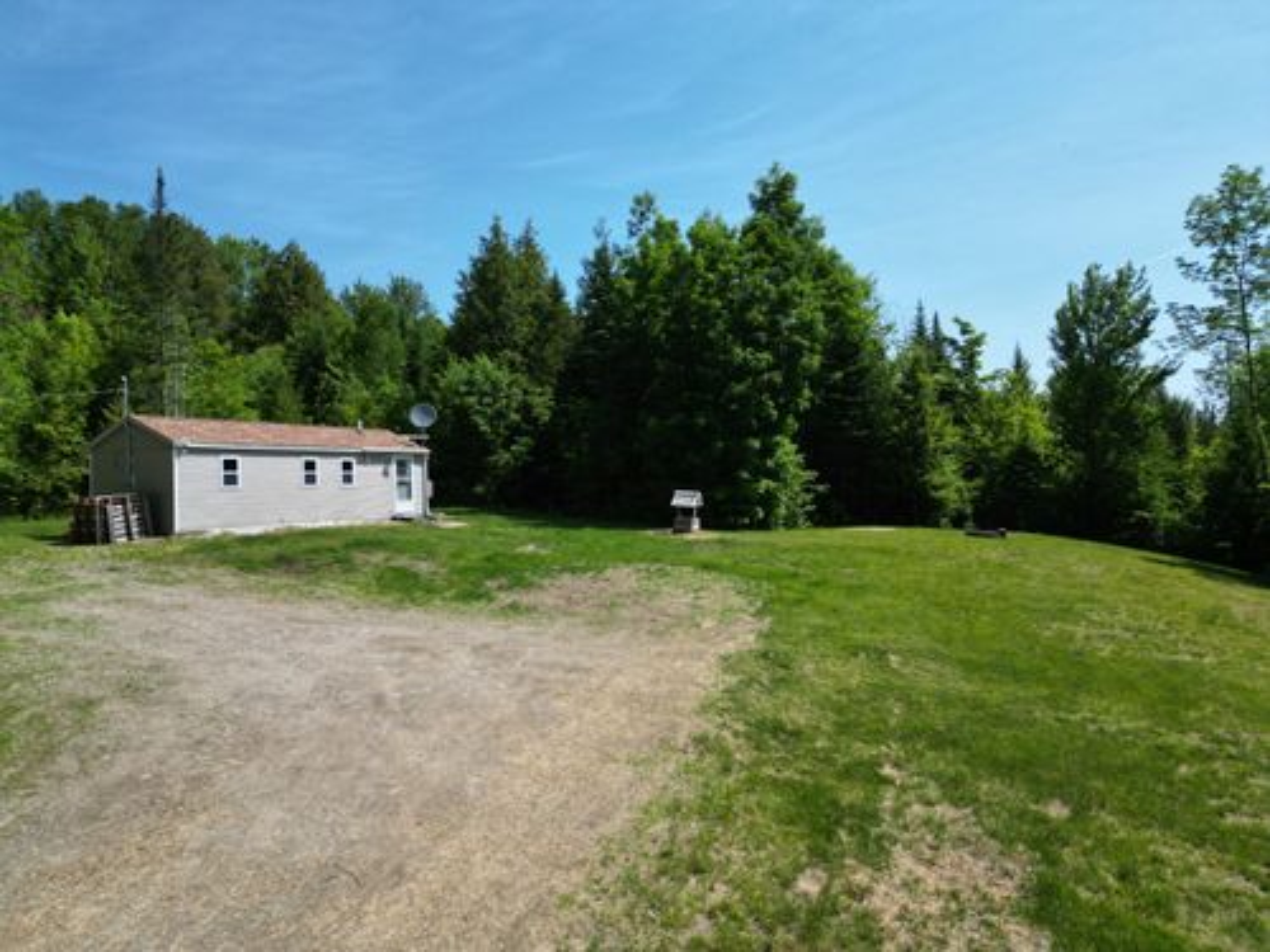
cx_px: 635
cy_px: 476
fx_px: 881
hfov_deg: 71.6
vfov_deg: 56.8
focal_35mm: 24
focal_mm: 6.72
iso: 100
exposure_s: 1/3000
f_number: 1.7
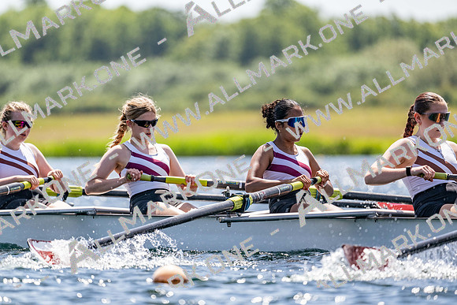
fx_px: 5079
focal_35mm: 400
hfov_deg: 5.2
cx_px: 228
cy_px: 152
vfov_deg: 3.4
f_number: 4.5
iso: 250
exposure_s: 1/2500
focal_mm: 400
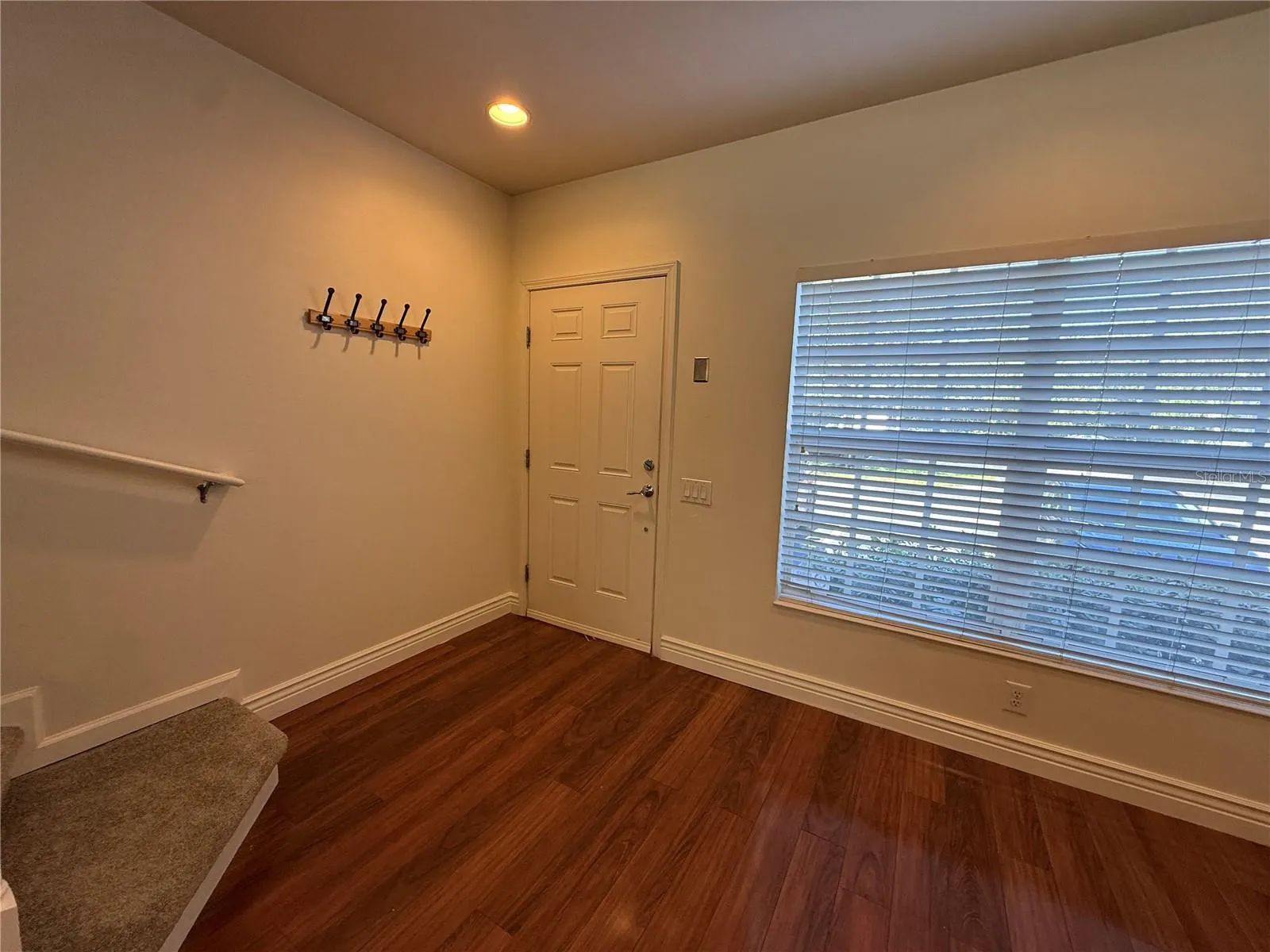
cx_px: 635
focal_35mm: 14
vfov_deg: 85.7
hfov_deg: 102.1
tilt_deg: -7.1
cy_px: 476
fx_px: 514
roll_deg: -1.9
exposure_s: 1/120
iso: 160
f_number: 2.2
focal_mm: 2.22
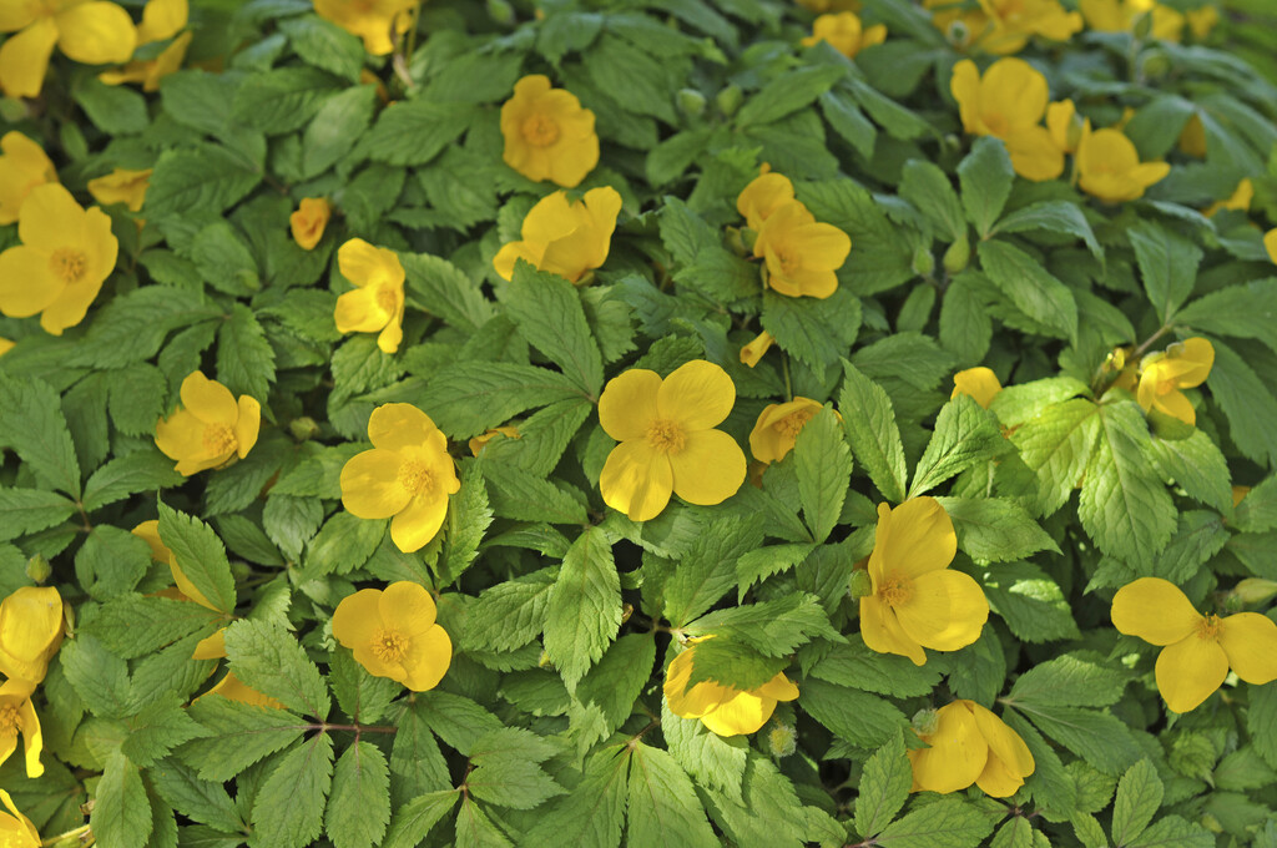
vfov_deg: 15.1
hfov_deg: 22.6
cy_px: 424
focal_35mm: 90
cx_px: 638
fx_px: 3188
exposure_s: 1/160
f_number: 4
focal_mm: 60
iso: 200
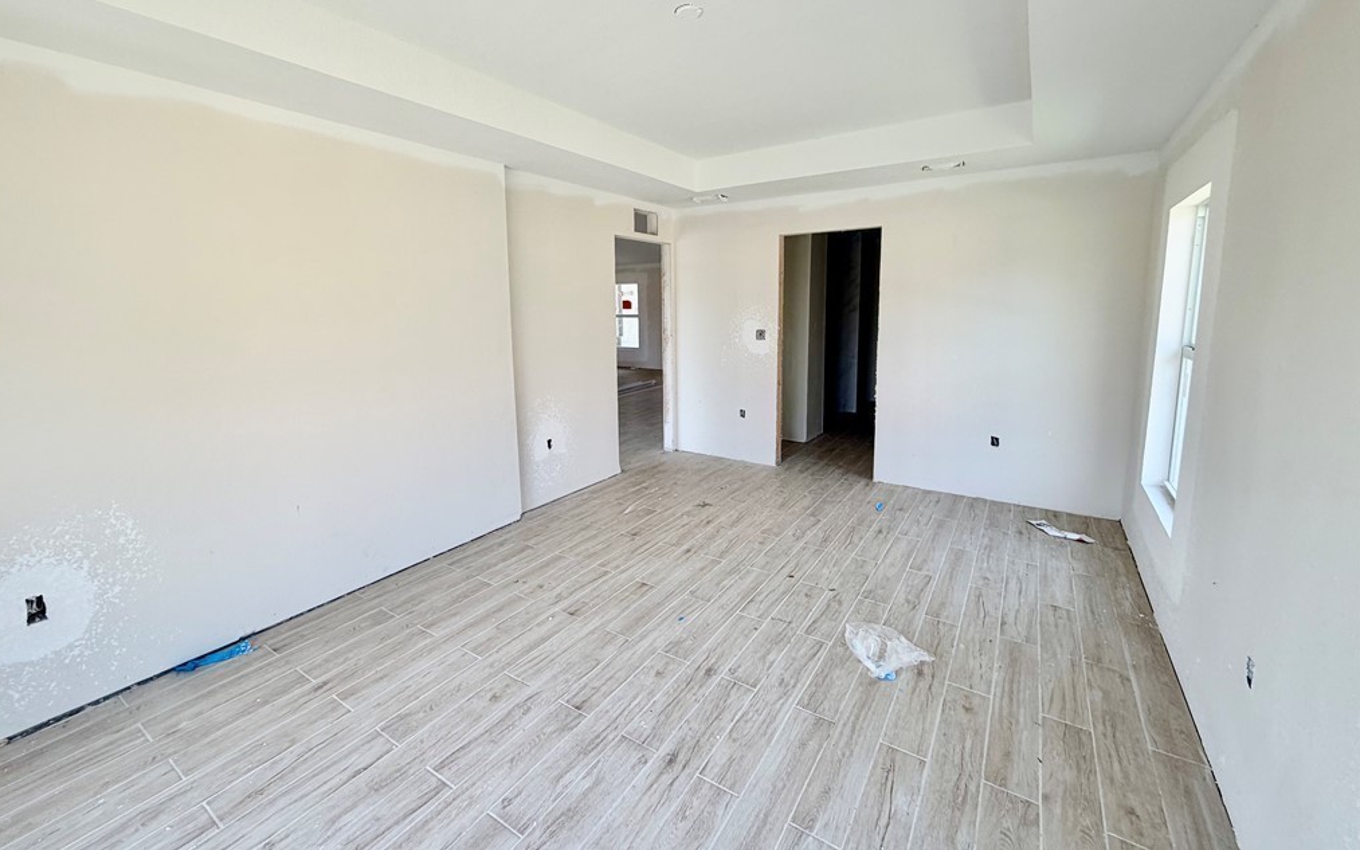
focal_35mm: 15
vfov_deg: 74.5
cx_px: 675
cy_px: 377
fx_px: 556
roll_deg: +0.5
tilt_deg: -7.0
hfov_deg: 101.5
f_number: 2.2
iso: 50
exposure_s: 1/121
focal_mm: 2.22
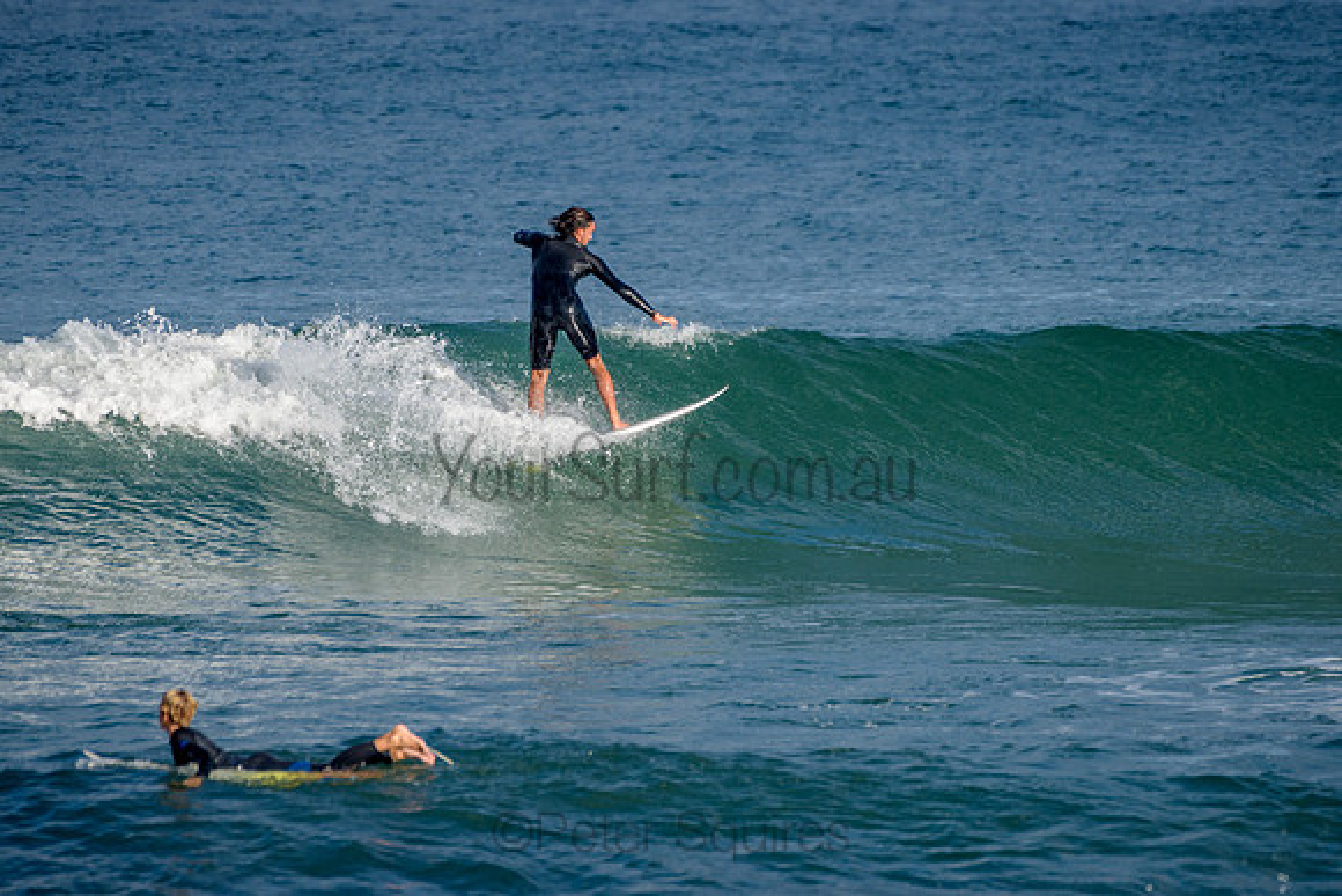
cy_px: 448
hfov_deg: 3.4
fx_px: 22820
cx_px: 671
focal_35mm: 612
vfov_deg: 2.2
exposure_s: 1/1250
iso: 125
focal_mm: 500
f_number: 5.6
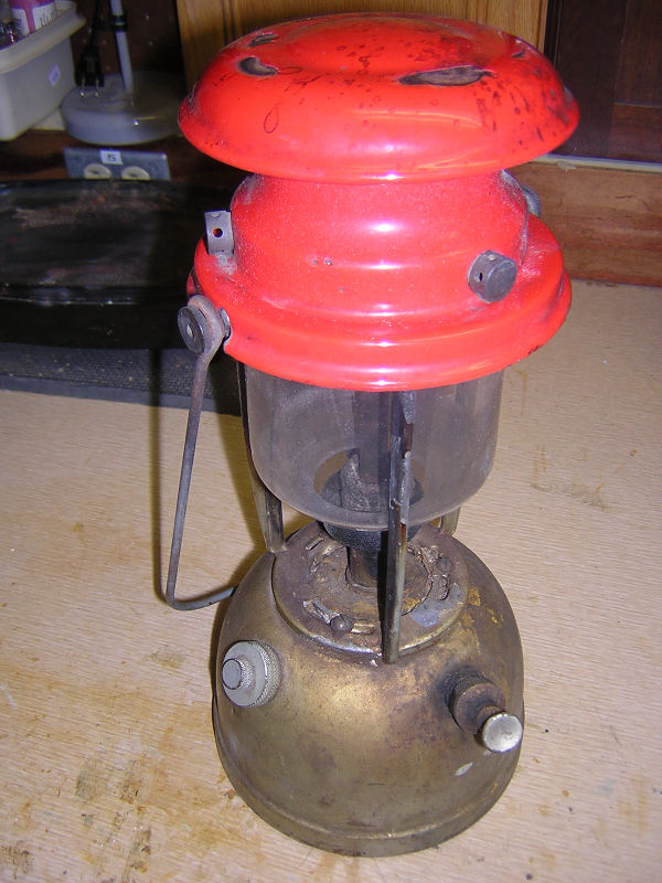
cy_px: 442
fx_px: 918
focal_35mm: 36
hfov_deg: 39.7
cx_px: 331
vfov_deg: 51.4
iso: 100
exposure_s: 1/60.1
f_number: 2.6
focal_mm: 4.7
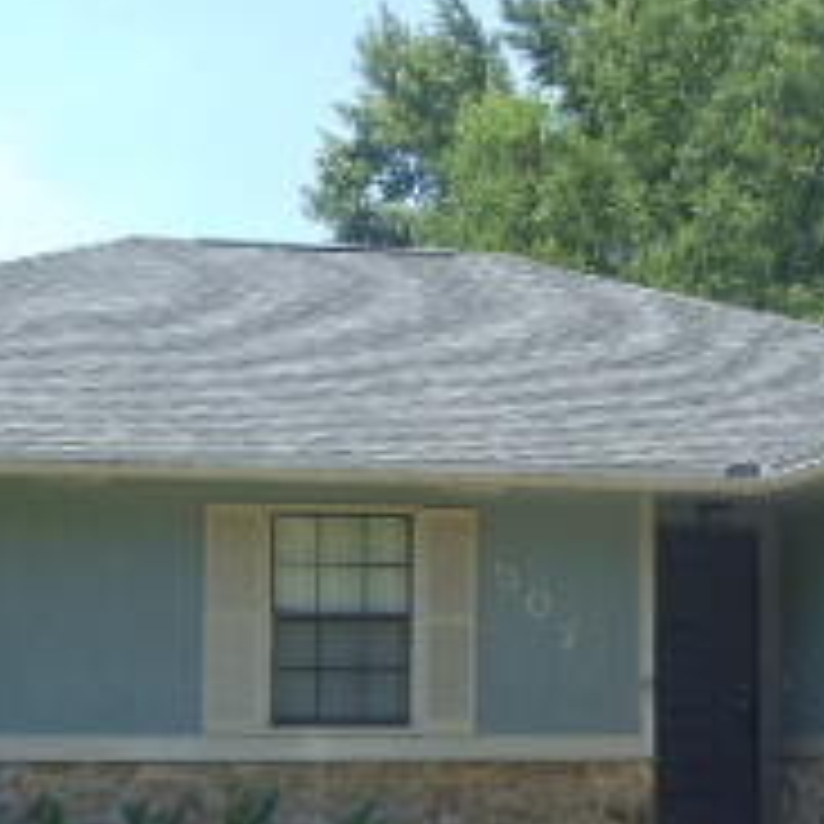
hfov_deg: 12.8
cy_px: 576
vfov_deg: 12.8
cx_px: 495
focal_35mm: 136
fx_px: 3663
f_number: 7.1
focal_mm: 6
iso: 80
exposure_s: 1/125
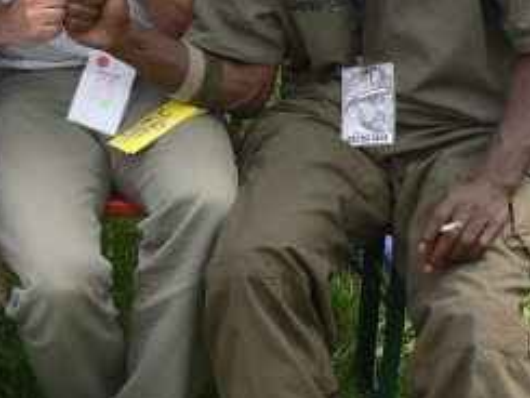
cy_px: -29
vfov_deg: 17.7
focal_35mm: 81
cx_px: 79
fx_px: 1241
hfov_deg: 23.6
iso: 64
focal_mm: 6
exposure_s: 1/250
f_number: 4
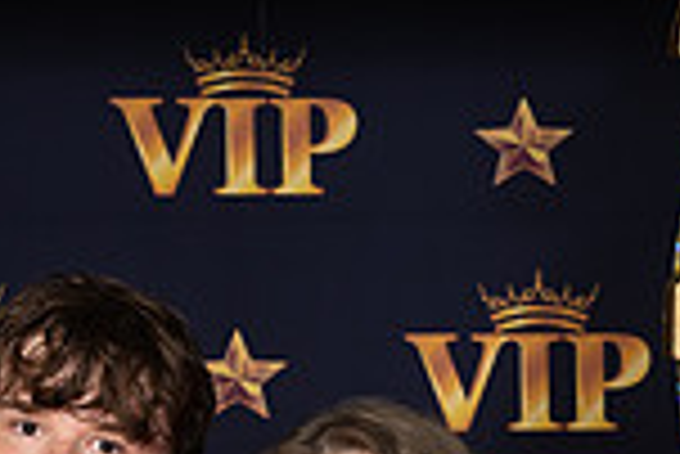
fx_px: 4330
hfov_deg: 9.0
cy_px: 971
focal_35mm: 229
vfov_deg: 5.8
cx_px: 234
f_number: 8
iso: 320
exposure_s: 1/100
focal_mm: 77
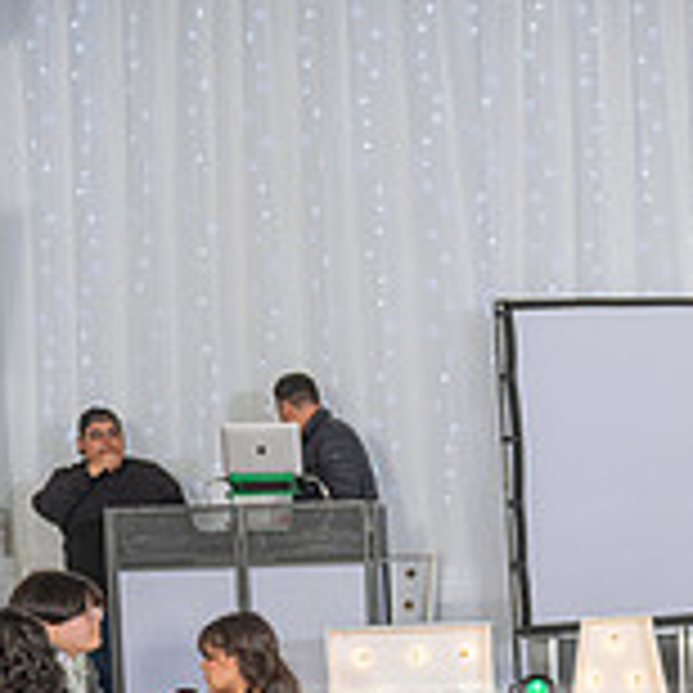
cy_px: 724
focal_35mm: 105
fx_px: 2378
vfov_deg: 16.2
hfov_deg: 15.9
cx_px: 837
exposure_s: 1/160
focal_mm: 28
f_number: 3.5
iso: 500
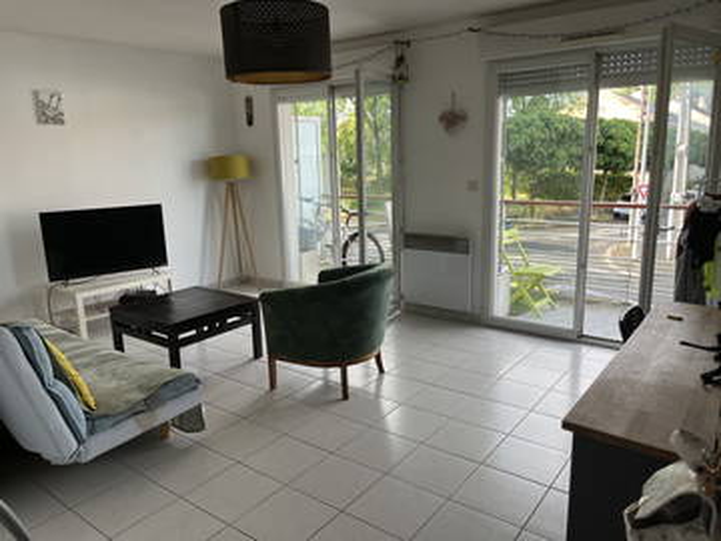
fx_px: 542
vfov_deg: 53.1
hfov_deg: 67.3
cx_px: 360
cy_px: 270
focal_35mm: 26
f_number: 1.6
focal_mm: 5.1
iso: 32
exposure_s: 1/146
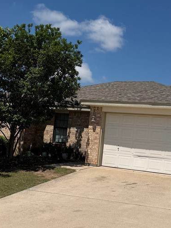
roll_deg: -3.2
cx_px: 111
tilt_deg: +5.3
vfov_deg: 38.9
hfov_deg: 29.5
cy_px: 119
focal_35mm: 49
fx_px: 323
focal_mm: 6.76
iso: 80
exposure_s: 1/10309
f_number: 1.78
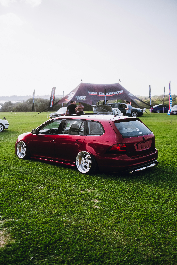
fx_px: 258
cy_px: 132
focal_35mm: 35
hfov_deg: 37.9
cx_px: 88
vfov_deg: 54.4
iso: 320
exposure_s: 1/1600
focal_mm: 23
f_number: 1.4
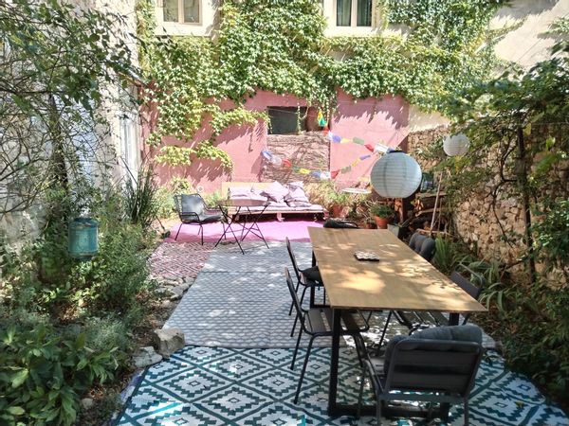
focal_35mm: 26
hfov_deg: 67.3
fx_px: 427
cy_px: 213
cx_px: 284
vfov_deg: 53.1
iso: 100
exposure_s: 1/502
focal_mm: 4.75
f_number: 1.8
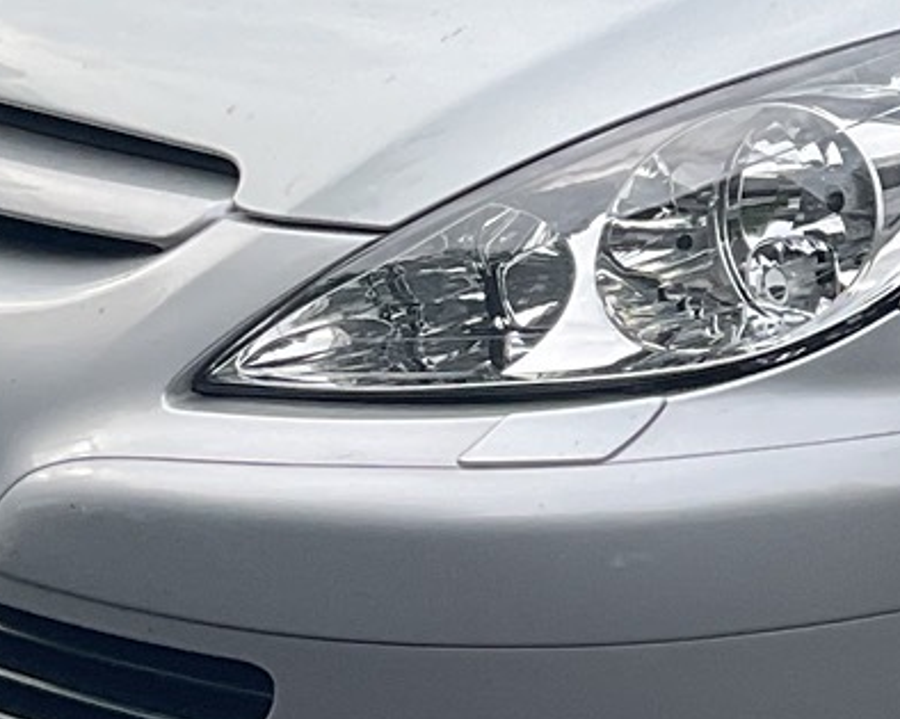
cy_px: 5
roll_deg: -1.9
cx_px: 1263
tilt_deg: -14.8
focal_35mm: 145
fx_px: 3861
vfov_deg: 10.6
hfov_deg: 12.7
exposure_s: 1/613
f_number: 1.8
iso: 16
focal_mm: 3
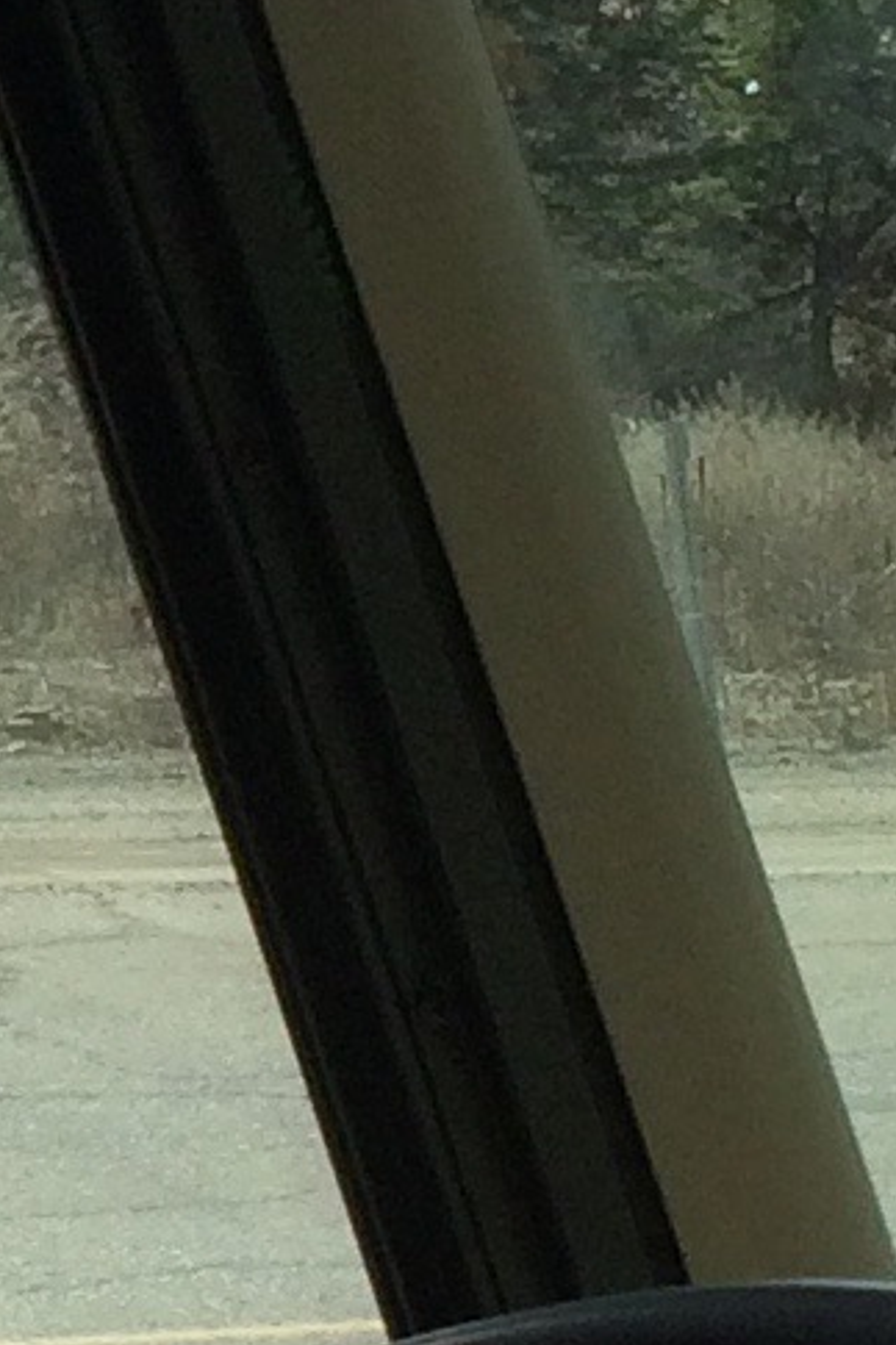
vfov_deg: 10.1
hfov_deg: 6.5
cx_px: -1140
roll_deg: +1.7
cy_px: 61
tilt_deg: +3.5
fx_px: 7583
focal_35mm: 203
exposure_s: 1/2053
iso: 32
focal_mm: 4.15
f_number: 2.2
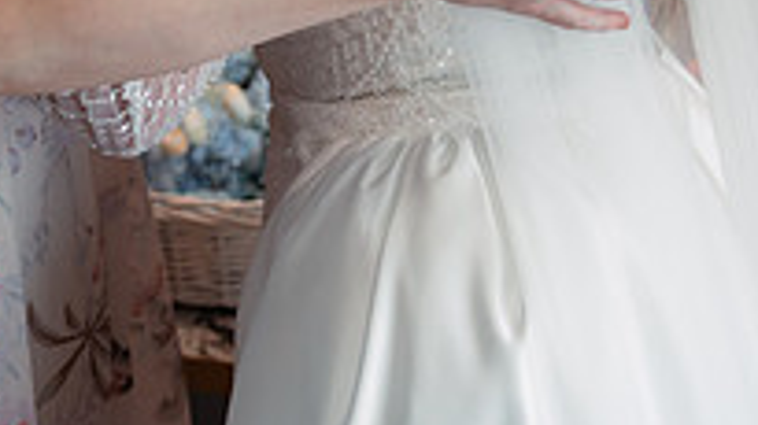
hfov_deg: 18.5
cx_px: 108
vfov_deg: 10.4
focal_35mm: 114
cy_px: -148
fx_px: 2290
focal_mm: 34
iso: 640
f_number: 2.8
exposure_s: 1/200
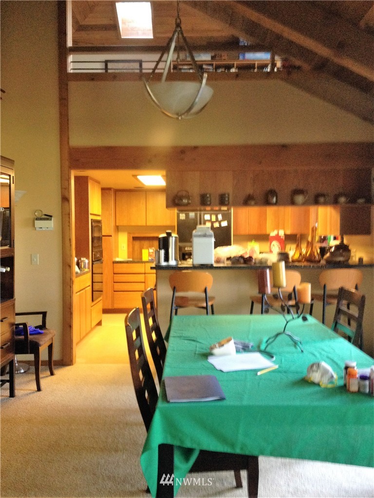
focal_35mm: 35
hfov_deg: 40.7
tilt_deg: -1.5
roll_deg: +1.5
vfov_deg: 52.6
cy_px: 249
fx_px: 504
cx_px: 187
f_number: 2.4
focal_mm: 4.28
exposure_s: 1/20
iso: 250
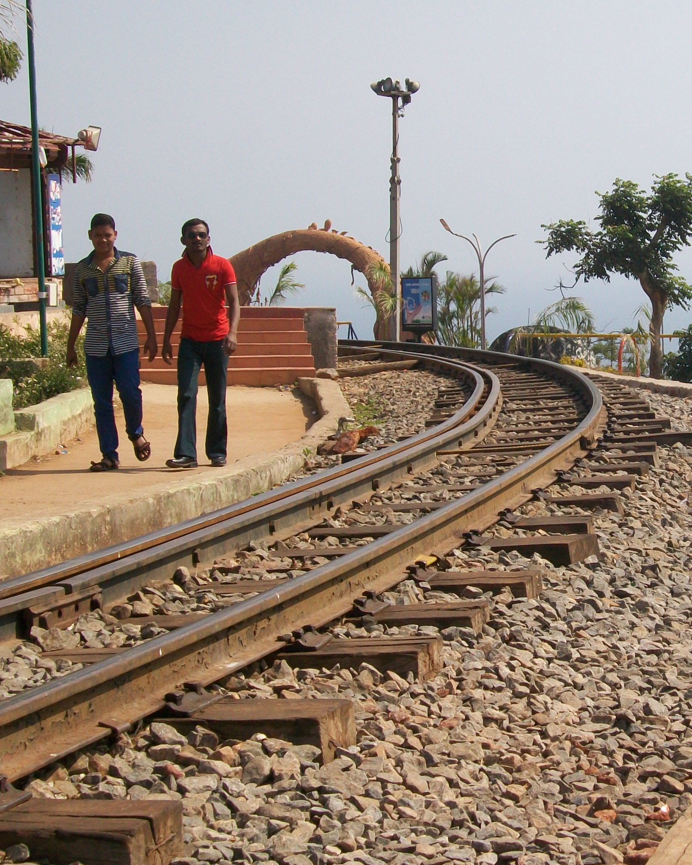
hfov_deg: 18.7
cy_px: 448
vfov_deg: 23.6
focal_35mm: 81
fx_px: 2074
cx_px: 611
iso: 64
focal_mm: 9.5
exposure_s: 1/400
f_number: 6
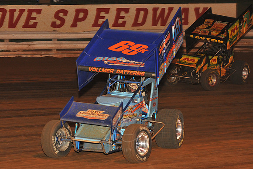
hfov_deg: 19.5
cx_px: 126
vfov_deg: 13.0
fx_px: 738
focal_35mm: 105
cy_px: 84
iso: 1000
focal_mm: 105
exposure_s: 1/320
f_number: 6.3
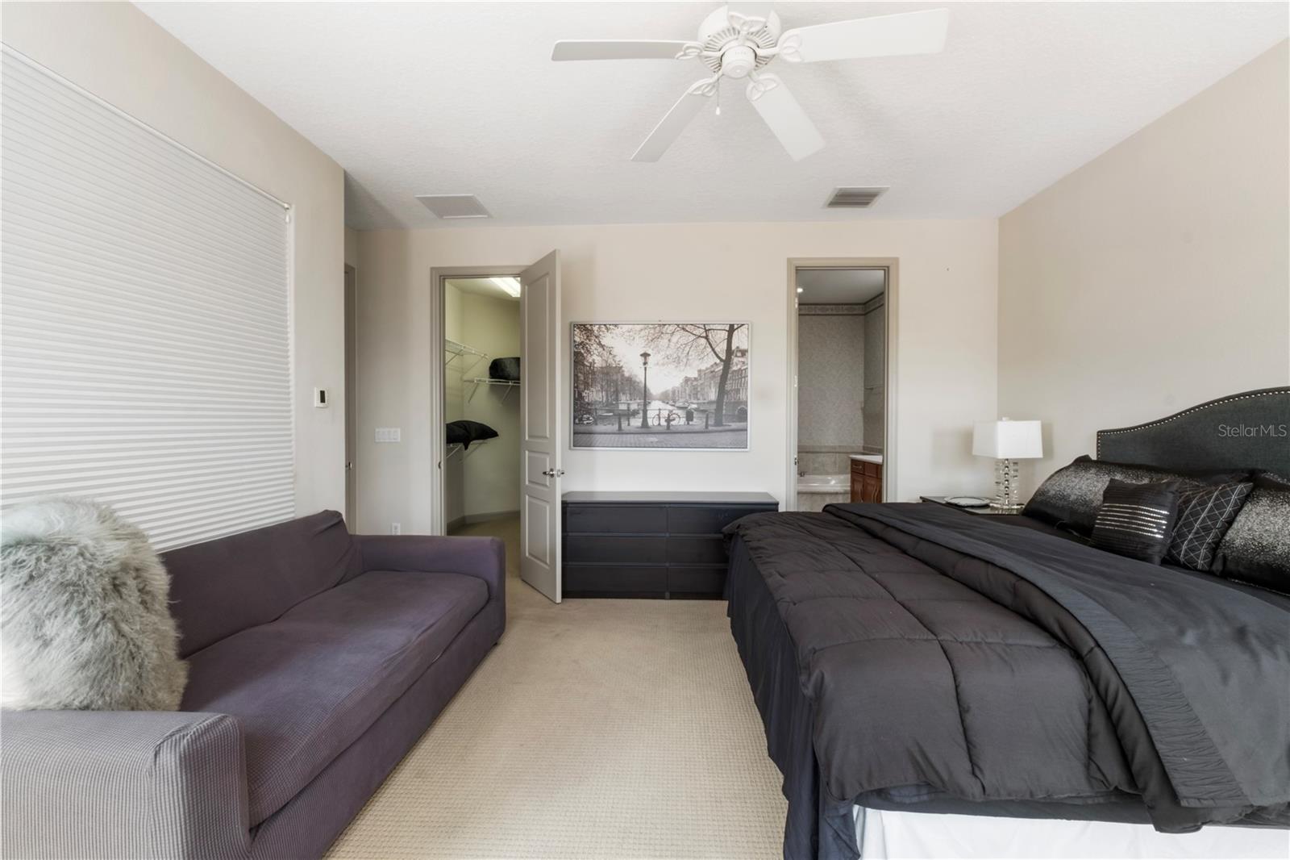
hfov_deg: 100.4
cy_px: 430
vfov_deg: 77.3
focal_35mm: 15
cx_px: 645
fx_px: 537
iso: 320
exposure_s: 1/10
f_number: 16
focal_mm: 10
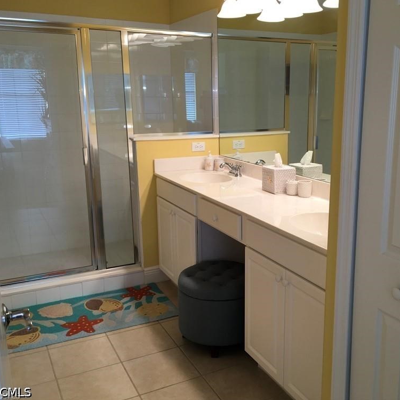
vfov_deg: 47.2
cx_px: 254
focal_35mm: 35
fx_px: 458
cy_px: 196
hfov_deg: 46.7
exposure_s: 1/33
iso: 32
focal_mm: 4.15
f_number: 2.2
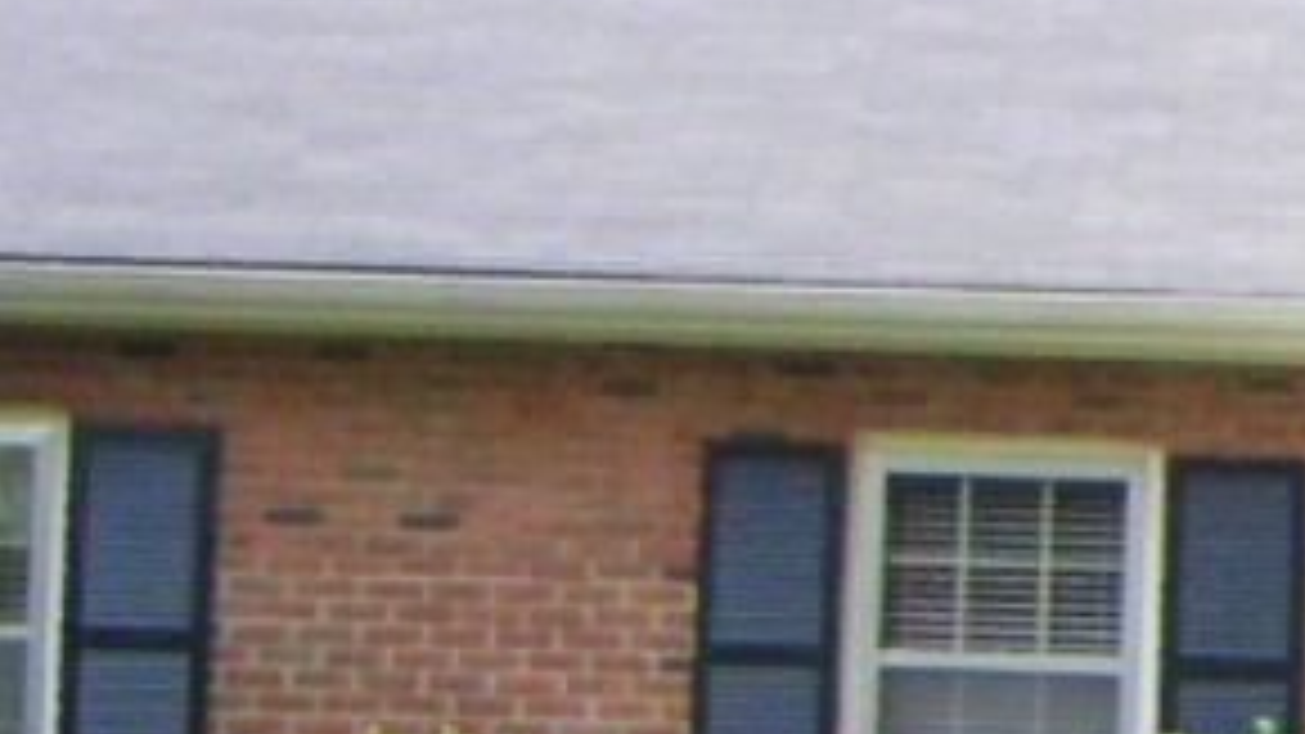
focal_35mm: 178
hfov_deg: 11.2
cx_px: 2367
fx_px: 6158
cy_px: 432
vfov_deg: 6.8
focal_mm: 4.8
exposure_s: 1/45
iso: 200
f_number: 2.8
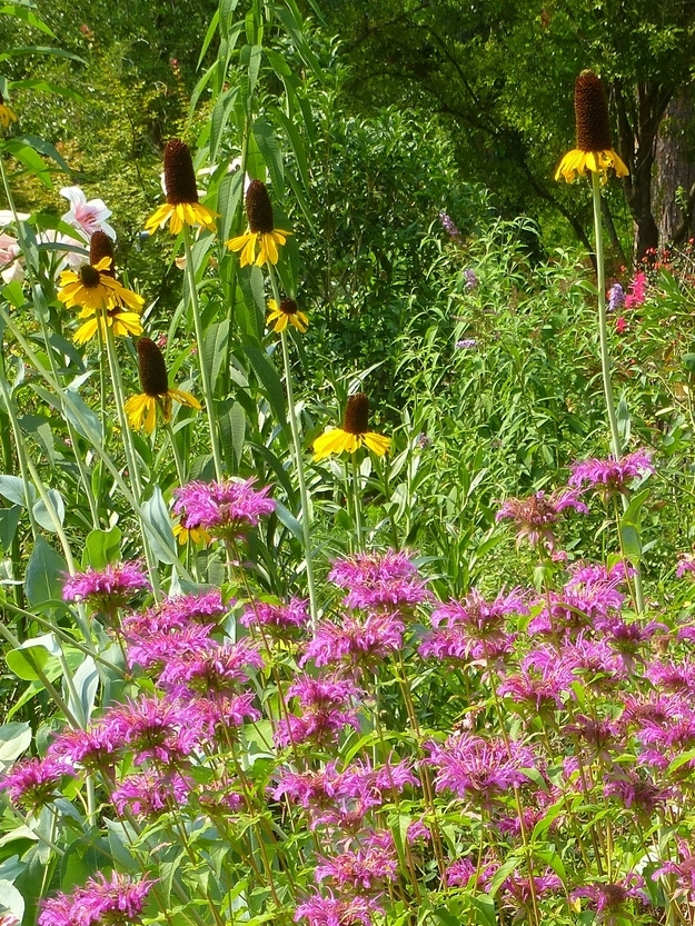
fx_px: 3907
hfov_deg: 10.2
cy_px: 741
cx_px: 431
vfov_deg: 13.5
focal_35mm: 146
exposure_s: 1/320
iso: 100
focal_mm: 13.6
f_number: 4.7
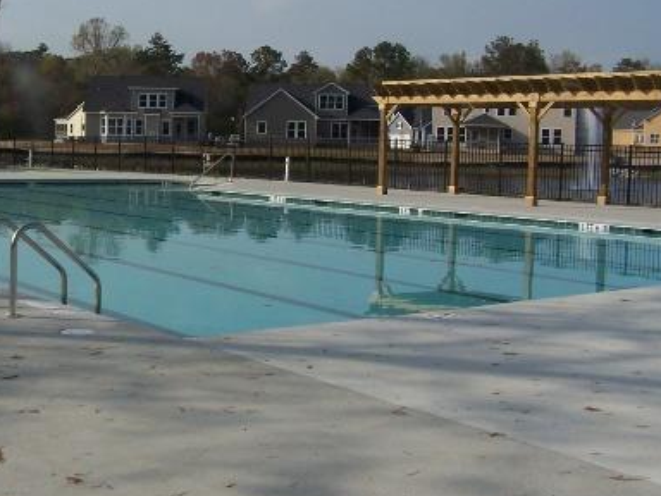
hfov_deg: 24.0
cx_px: 127
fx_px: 1528
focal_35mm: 80
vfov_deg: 18.4
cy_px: 184
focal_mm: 8
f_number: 5.6
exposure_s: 1/500
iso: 80
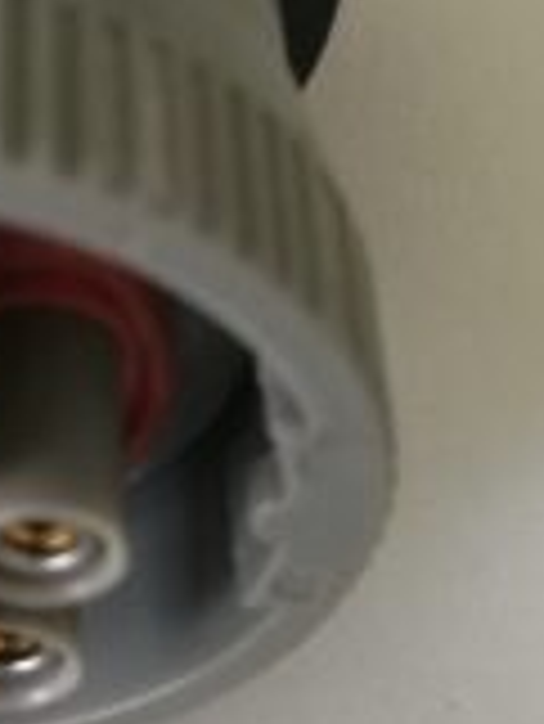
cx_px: -36
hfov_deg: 15.1
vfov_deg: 20.1
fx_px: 2009
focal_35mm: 96
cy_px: 97
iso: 160
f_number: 2
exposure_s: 1/33.3
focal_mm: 4.04
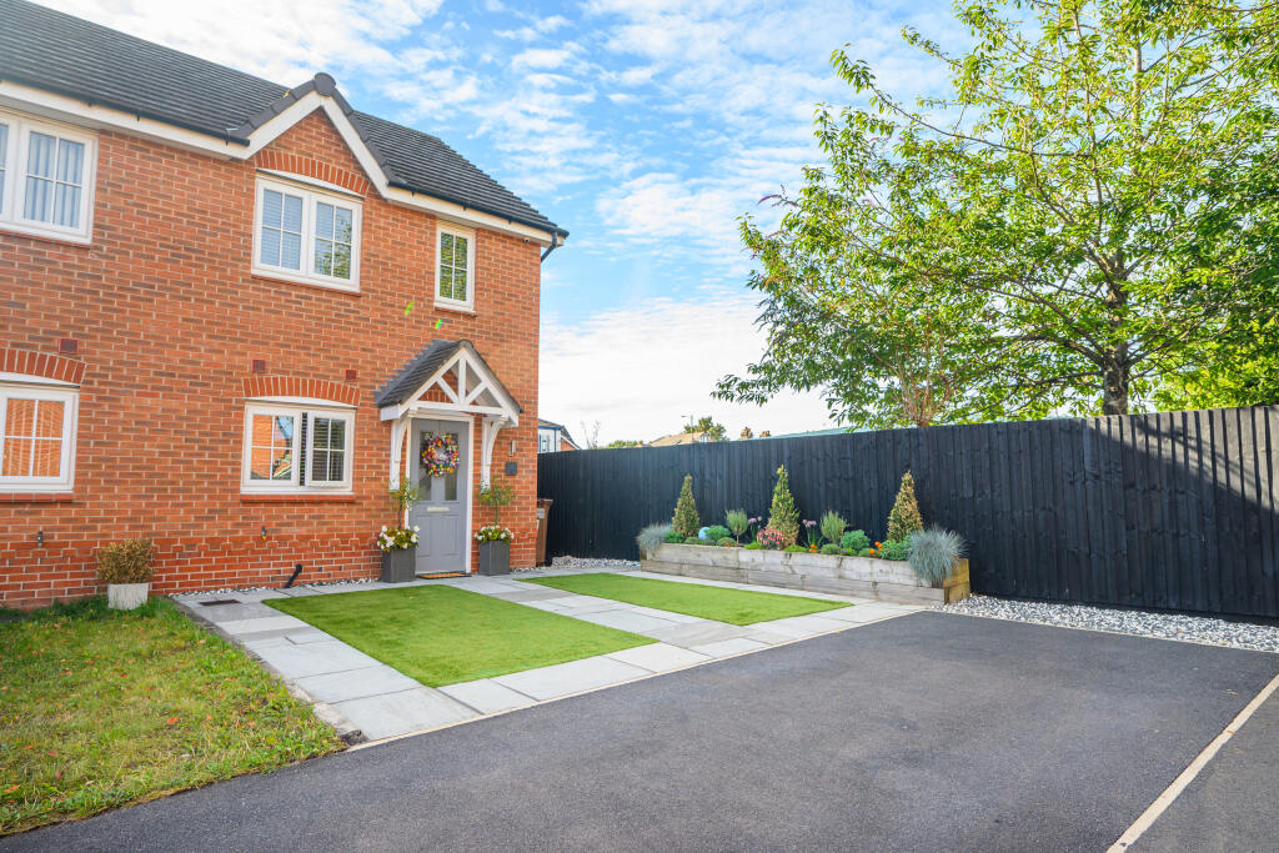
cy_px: 426
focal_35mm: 20
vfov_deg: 60.7
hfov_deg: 82.6
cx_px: 640
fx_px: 728
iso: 100
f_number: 8
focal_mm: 20.5
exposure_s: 1/30
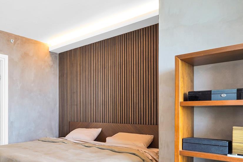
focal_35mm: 31
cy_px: 119
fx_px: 209
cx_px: 47
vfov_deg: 41.2
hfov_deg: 55.8
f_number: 8
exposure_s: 1/4
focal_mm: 16
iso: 200
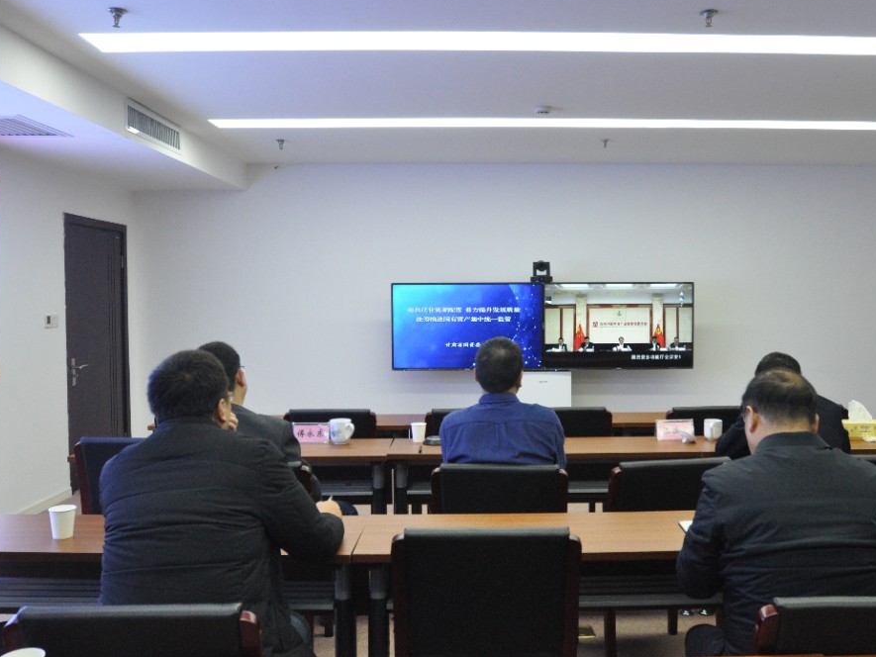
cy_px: 322
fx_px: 1012
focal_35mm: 40
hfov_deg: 46.7
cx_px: 492
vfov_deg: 36.0
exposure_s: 1/125
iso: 2000
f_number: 5.6
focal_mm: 24
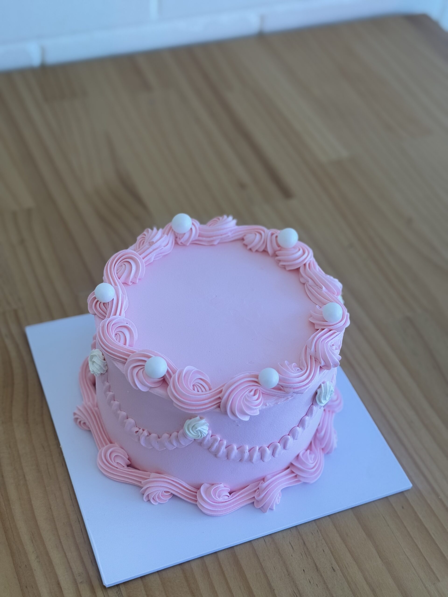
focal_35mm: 48
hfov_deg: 30.3
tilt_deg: -46.4
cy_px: 298
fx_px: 828
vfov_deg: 39.7
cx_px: 224
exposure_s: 1/121
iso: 50
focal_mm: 6.76
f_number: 1.78
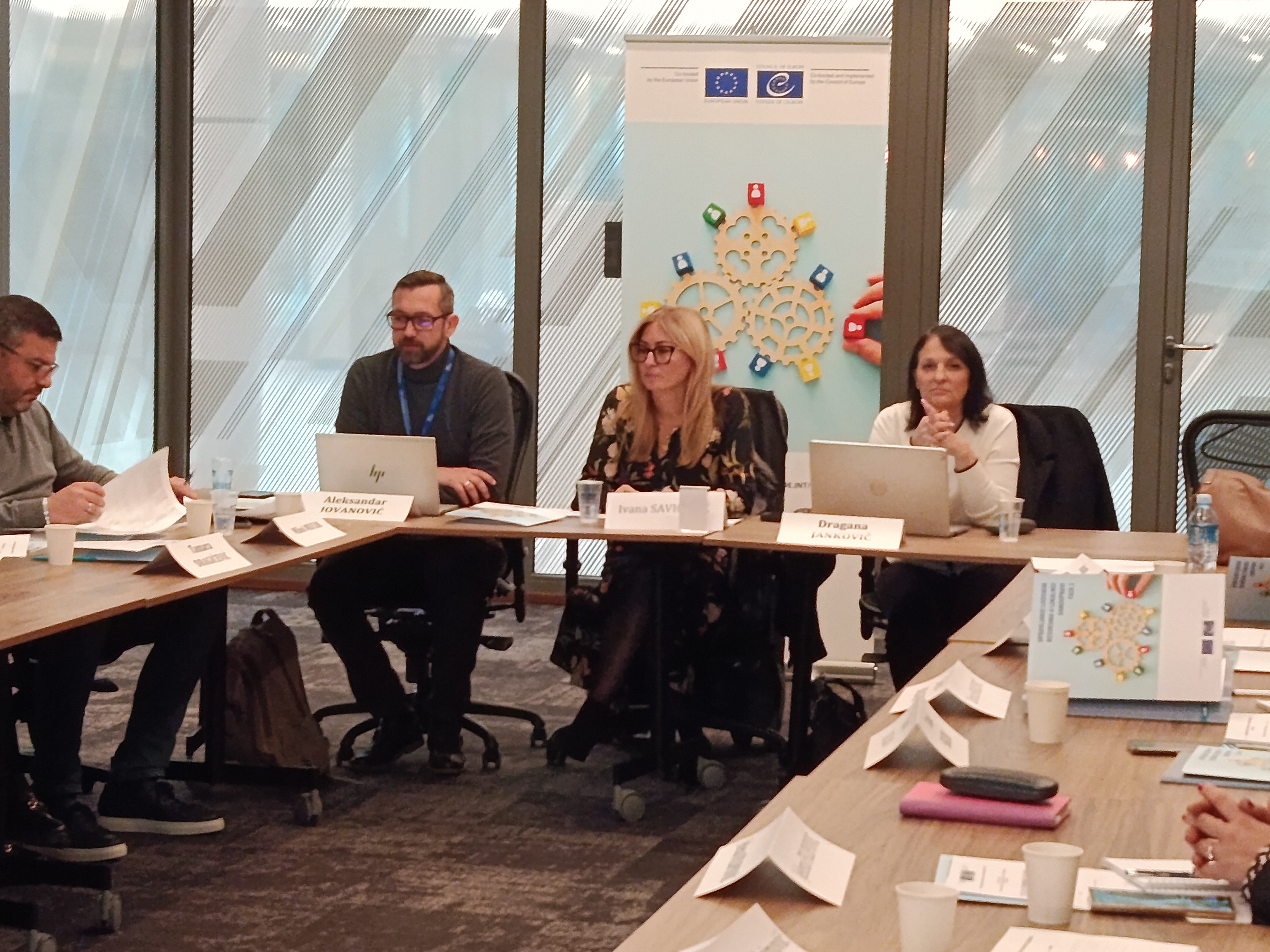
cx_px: 635
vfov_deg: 16.6
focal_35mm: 89
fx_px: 3265
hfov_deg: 22.0
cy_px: 476
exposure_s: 1/50
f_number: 1.7
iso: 974
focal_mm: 5.24
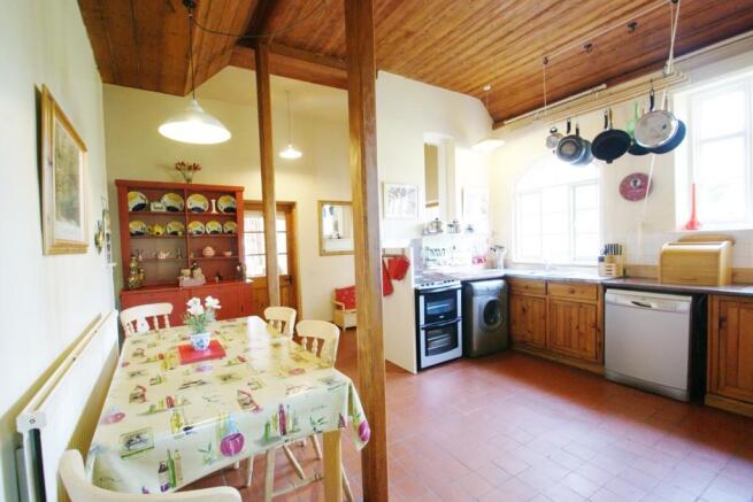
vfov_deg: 77.4
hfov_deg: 100.4
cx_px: 376
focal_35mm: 15
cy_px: 251
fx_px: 314
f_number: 8
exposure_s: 1/6
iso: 400
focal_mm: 10
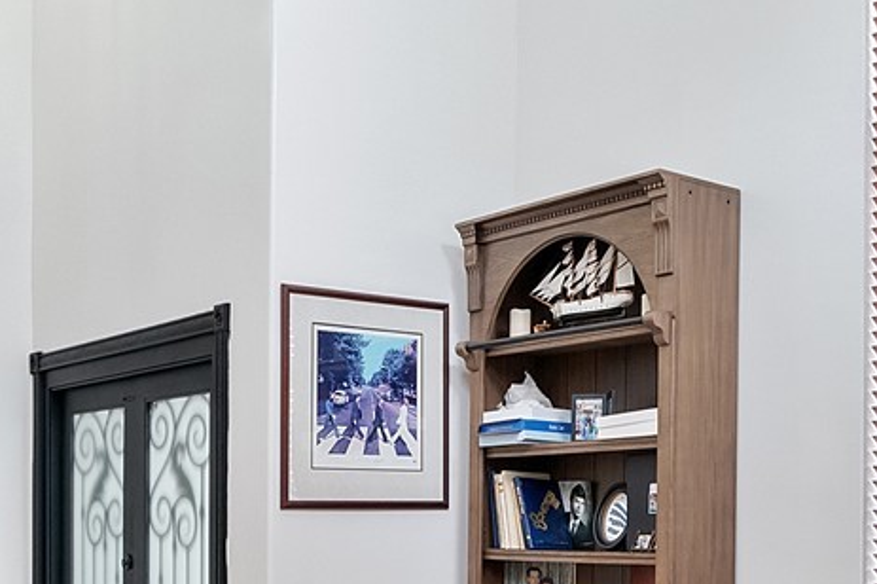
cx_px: 511
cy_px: 519
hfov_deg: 36.2
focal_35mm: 55
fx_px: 1339
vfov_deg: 23.9
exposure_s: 1/80
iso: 800
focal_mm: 10
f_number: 8
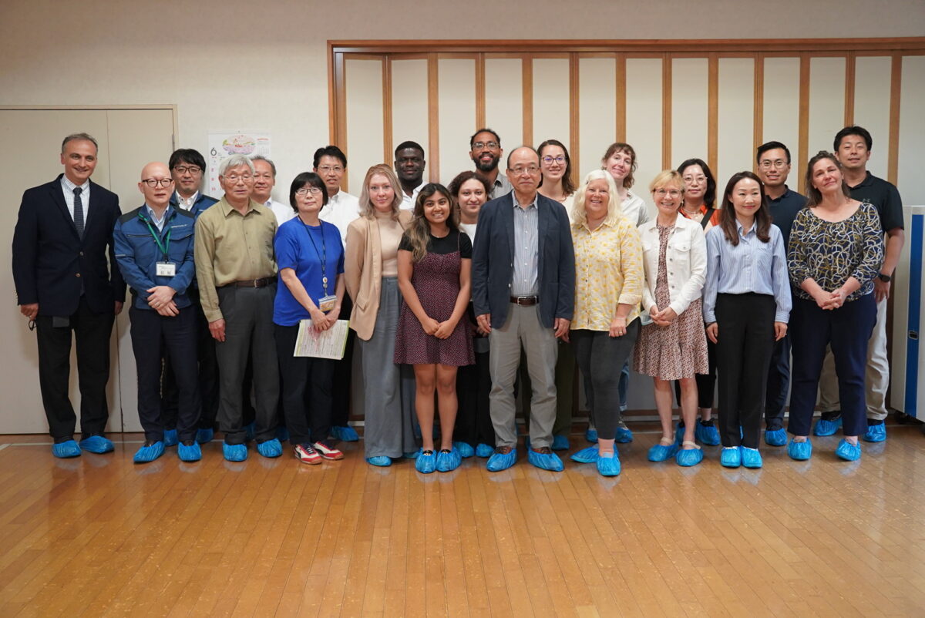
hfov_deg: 51.9
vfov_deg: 36.0
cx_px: 462
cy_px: 309
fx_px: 951
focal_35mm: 37
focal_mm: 25.1
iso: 2000
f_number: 4
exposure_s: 1/160
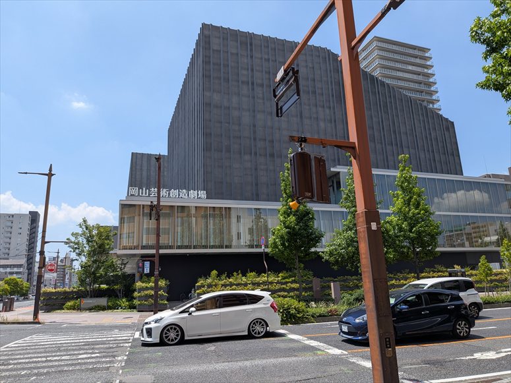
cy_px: 192
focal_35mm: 24
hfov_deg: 71.6
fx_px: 354
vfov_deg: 56.8
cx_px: 256
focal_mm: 4.53
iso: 27
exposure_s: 1/1312
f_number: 1.7
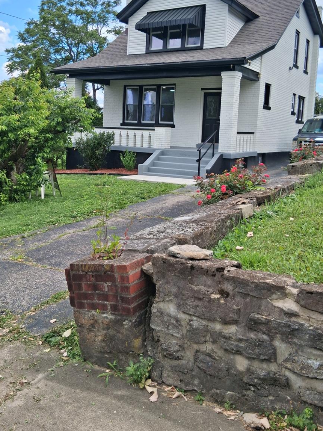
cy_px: 172
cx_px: 150
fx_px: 423
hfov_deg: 41.8
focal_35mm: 34
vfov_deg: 53.6
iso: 25
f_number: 1.8
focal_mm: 3.98
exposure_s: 1/661
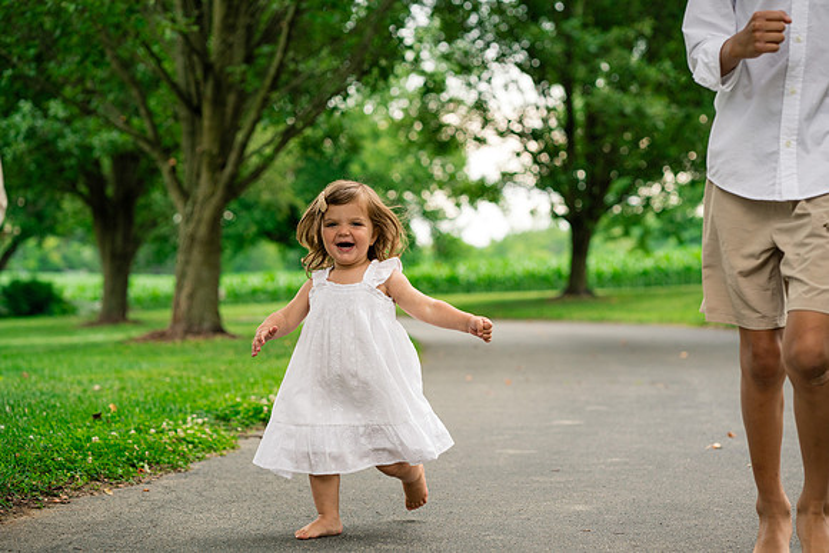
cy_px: 276
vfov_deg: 16.1
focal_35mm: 85
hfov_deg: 23.9
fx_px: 1958
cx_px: 414
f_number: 3.5
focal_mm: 85
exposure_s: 1/500
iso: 500
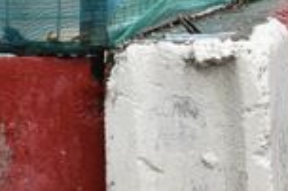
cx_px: 597
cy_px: -108
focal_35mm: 322
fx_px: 2573
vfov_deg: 4.2
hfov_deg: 6.2
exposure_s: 1/1000
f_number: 4.5
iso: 1000
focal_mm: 70
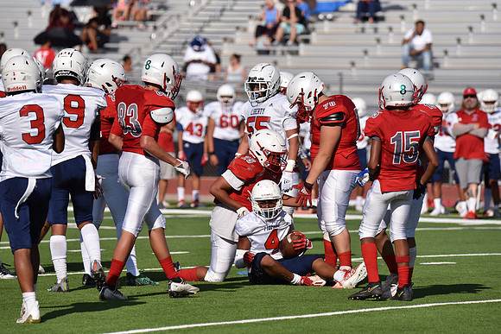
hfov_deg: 6.4
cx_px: 250
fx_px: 4454
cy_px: 167
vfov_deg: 4.3
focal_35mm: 320
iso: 360
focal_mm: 320
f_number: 5.6
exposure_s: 1/4000
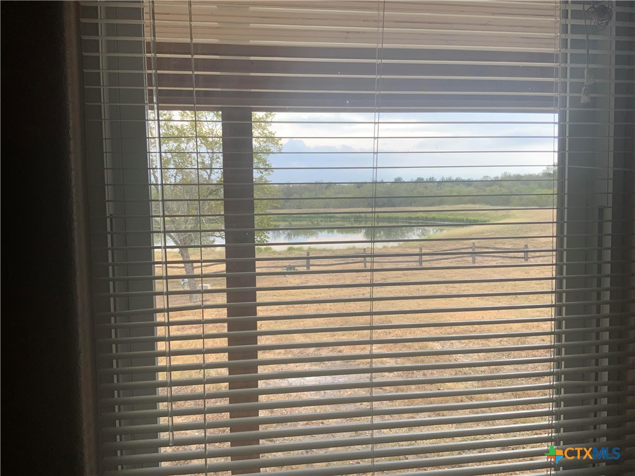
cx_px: 318
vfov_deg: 48.2
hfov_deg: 61.7
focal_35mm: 29
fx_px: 532
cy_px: 238
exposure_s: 1/297
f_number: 1.8
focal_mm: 3
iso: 16
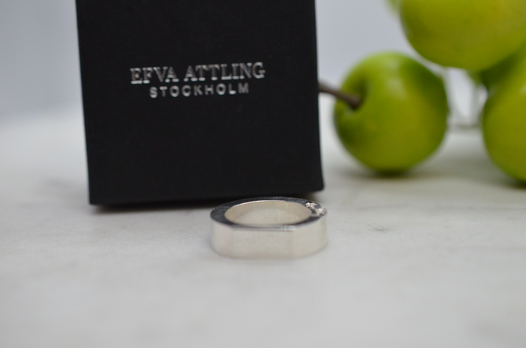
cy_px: 174
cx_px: 263
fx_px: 875
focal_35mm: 60
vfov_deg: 22.5
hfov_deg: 33.5
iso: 2500
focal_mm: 40
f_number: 4
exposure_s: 1/2500
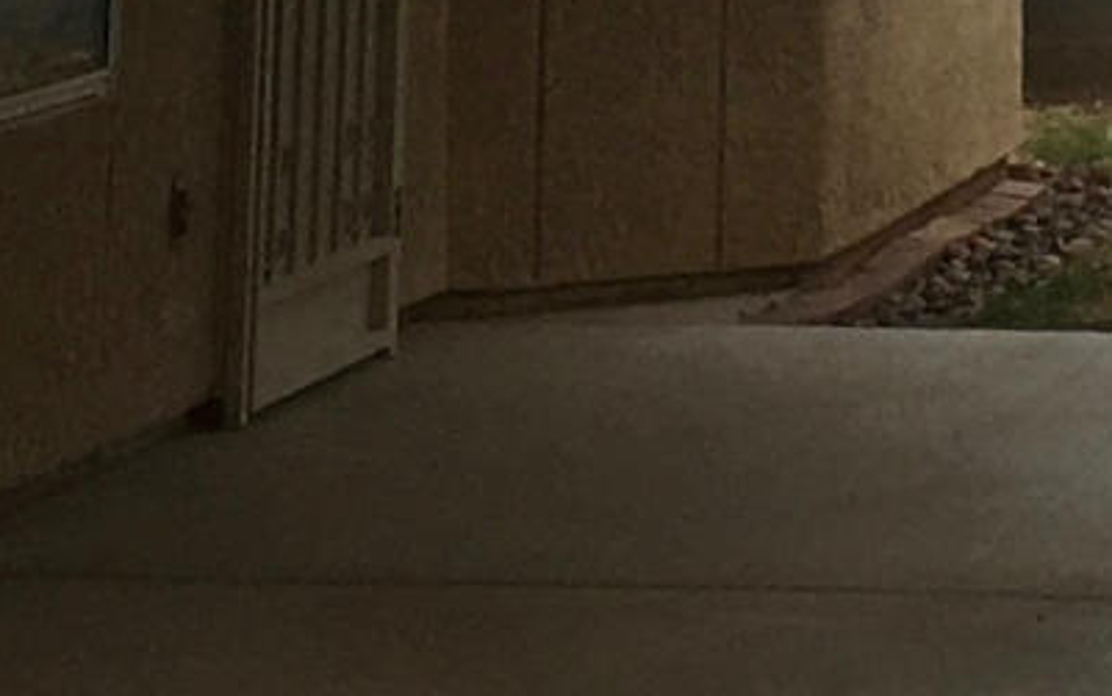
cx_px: 2069
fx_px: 6973
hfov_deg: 8.7
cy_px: -1220
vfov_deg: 5.4
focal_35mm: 230
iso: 25
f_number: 2.2
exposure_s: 1/1241
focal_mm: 4.15
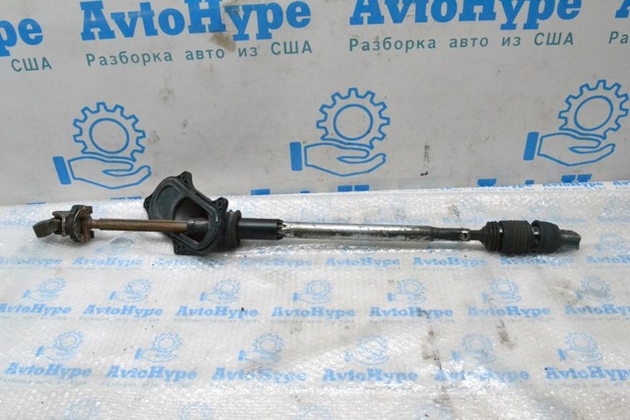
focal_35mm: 30
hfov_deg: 62.0
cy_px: 210
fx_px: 525
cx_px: 315
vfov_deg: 43.6
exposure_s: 1/160
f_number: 11
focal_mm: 20
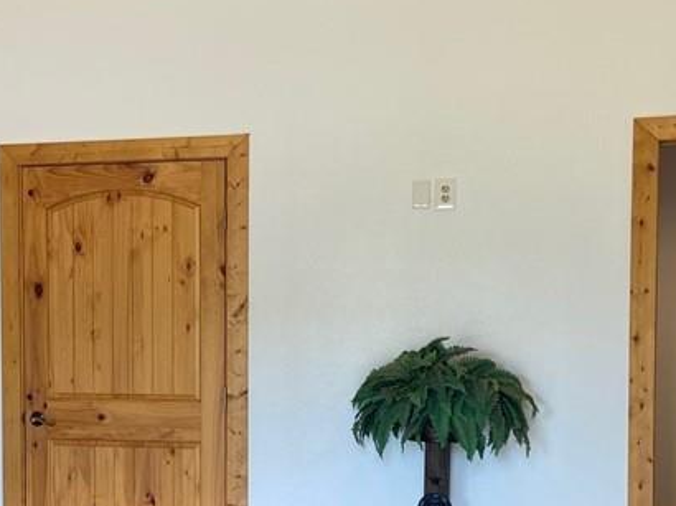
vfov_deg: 22.3
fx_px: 1269
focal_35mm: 65
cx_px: 122
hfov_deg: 29.1
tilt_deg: -4.1
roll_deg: +0.3
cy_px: 387
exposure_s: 1/120
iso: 80
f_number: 1.8
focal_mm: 4.25
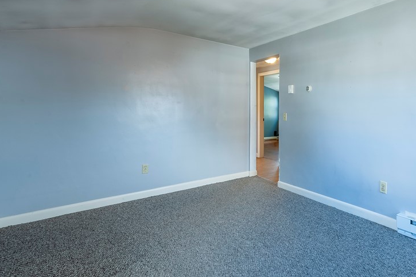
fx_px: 242
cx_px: 282
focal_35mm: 21
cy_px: 108
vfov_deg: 58.8
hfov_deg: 78.2
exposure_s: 1/30
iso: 800
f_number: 11
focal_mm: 14
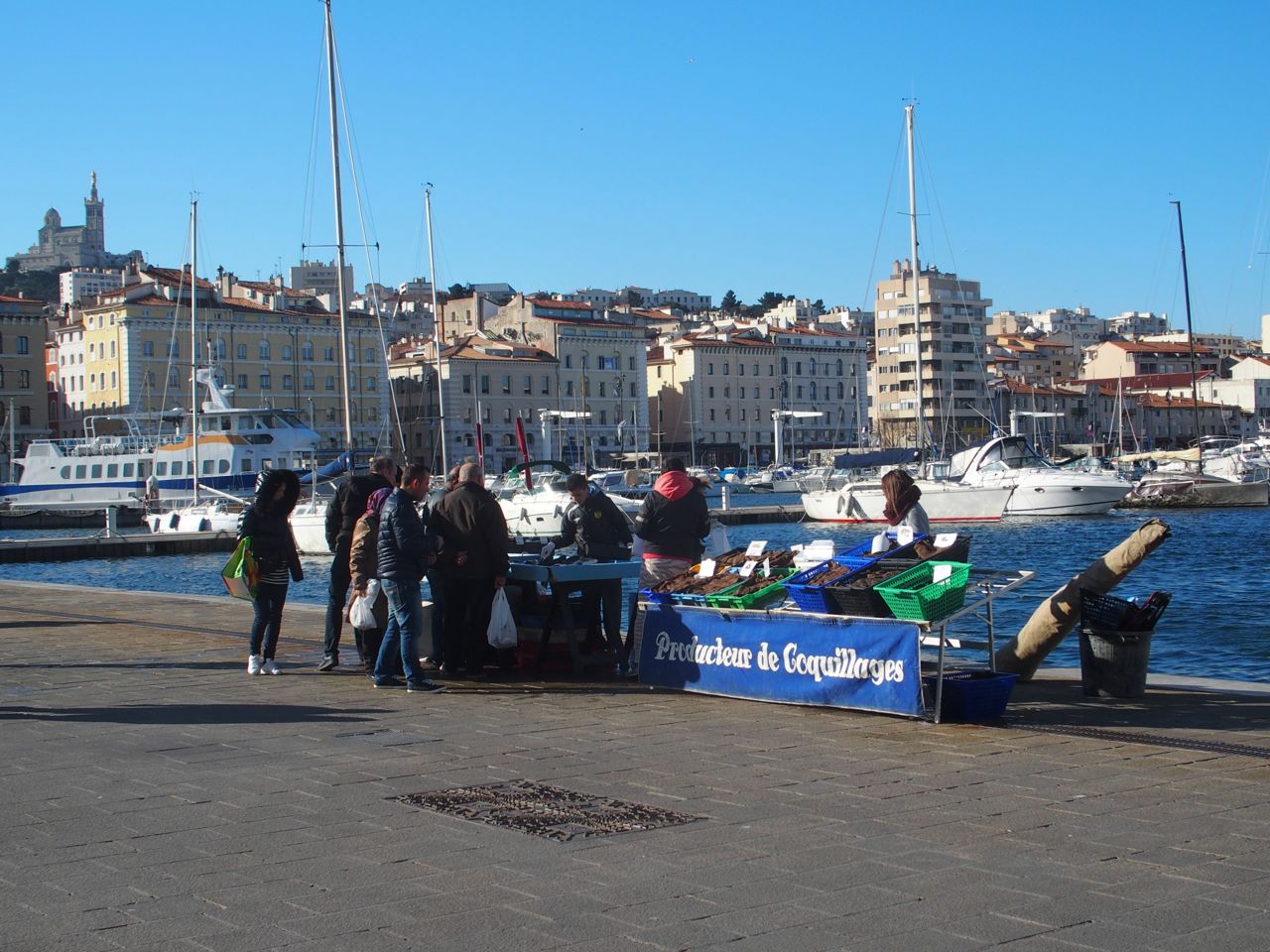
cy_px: 476
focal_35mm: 50
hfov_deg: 38.2
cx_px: 635
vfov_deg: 29.1
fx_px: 1834
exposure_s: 1/800
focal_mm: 10.8
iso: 100
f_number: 4.5
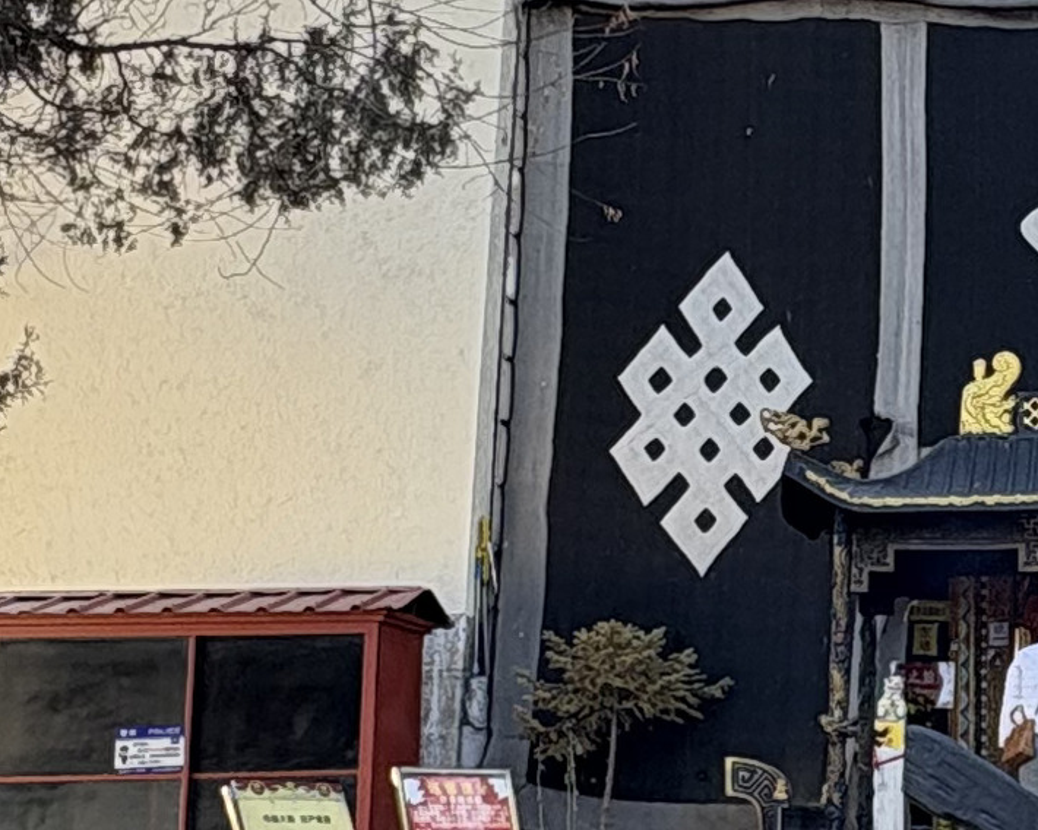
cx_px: 1272
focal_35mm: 77
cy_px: 427
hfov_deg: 22.6
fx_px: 2366
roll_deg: +0.7
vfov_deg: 19.9
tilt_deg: +10.9
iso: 64
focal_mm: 2.22
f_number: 2.2
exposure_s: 1/99
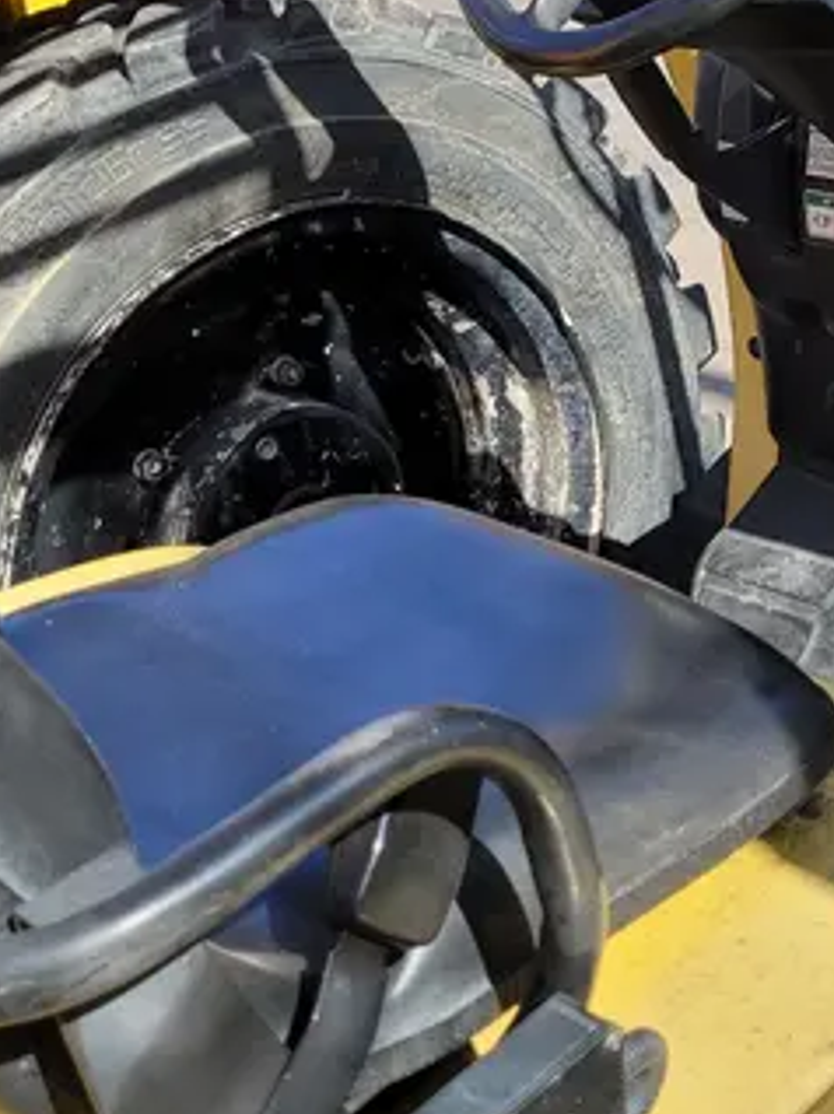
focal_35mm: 60
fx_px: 1930
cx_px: 697
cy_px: 335
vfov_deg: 31.8
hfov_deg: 23.9
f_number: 1.8
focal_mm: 5.4
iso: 40
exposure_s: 1/1328
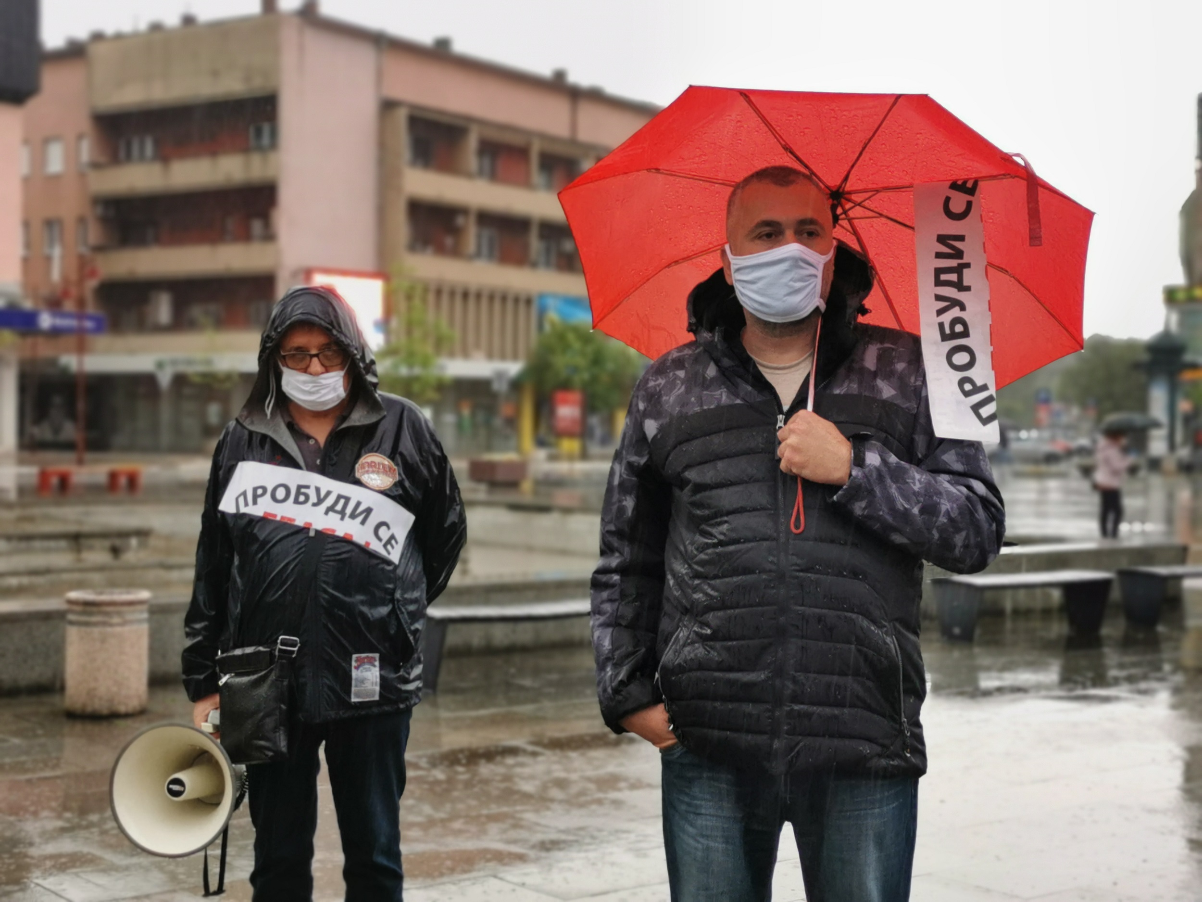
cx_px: 601
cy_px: 451
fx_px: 1875
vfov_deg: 27.0
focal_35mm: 54
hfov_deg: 35.5
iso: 80
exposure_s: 1/100
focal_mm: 5.58
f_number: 1.8
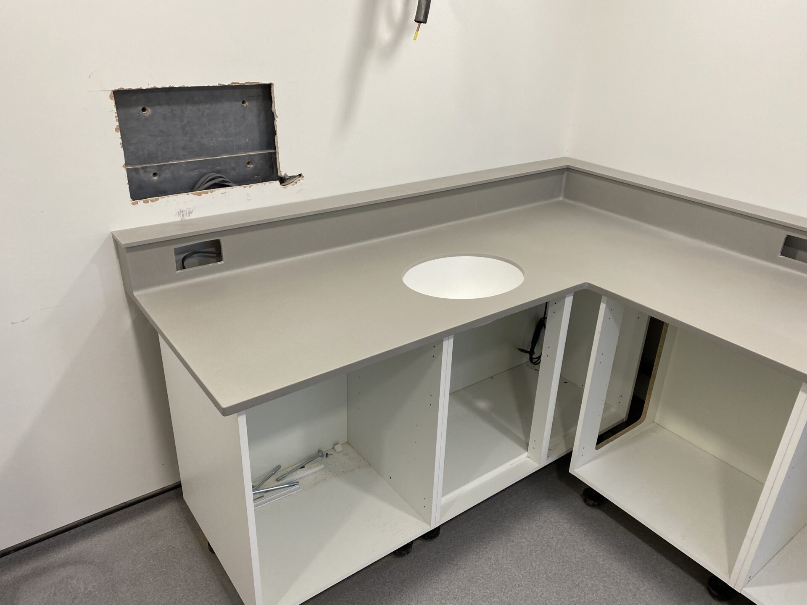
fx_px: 606
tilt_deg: -26.5
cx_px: 404
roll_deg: -2.3
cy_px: 302
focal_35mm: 26
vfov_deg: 53.1
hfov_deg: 67.3
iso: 100
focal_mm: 4.25
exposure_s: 1/100
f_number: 1.8
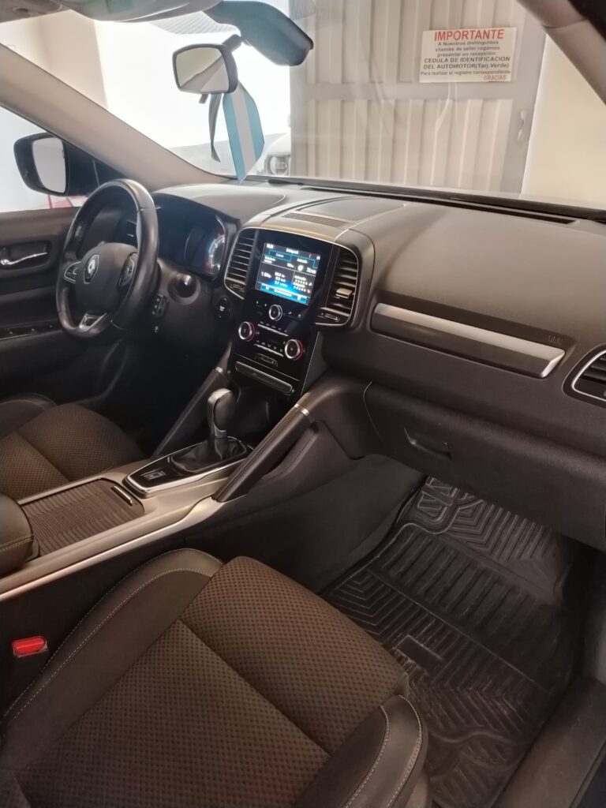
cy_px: 404
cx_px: 303
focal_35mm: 24
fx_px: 560
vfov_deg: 71.6
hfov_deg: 56.8
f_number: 1.75
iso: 1709
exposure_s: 1/33.3
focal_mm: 5.25
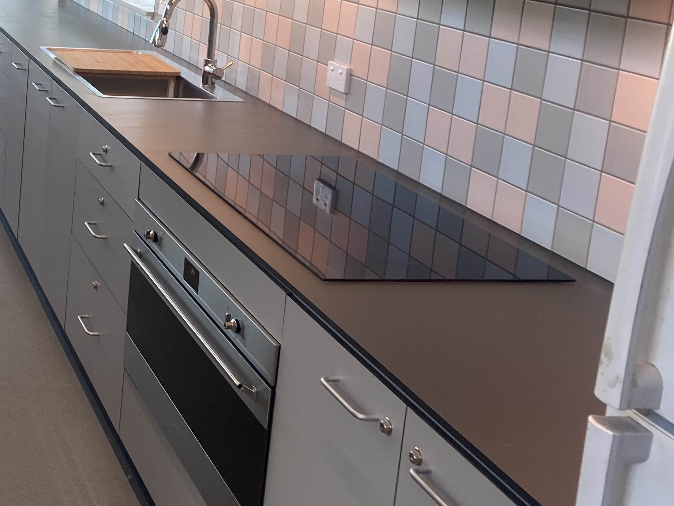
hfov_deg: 32.7
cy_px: 75
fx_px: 1051
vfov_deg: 26.3
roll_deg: -3.7
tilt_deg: -7.8
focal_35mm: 54
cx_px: 2
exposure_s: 1/100
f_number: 1.8
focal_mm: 4.25
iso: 40
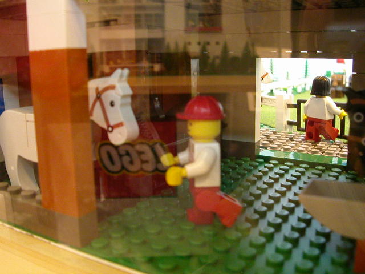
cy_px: 137
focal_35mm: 37
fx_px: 390
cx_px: 182
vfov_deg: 38.7
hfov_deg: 50.1
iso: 400
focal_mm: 5.6
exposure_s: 1/20.1
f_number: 2.7
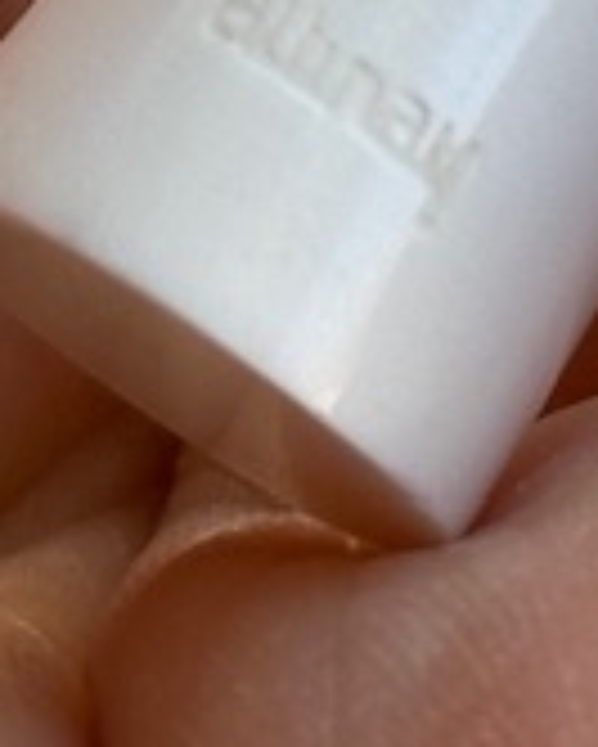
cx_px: 881
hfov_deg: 4.3
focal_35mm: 361
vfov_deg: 5.2
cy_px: -981
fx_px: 7979
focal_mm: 6.86
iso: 64
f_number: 1.78
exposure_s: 1/369
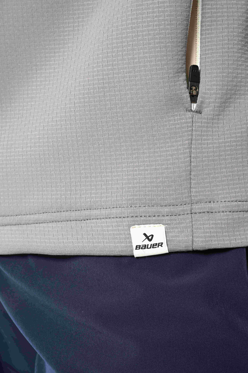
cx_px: 124
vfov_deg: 28.8
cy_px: 186
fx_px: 723
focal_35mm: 70
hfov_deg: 19.5
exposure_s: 1/200
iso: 400
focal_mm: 70
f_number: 16
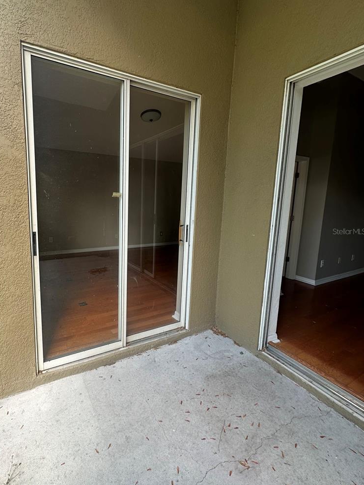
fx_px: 238
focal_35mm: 17
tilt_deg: -9.3
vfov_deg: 91.0
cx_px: 146
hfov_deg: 74.0
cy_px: 231
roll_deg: -1.7
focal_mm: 2.22
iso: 40
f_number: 2.2
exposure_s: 1/127
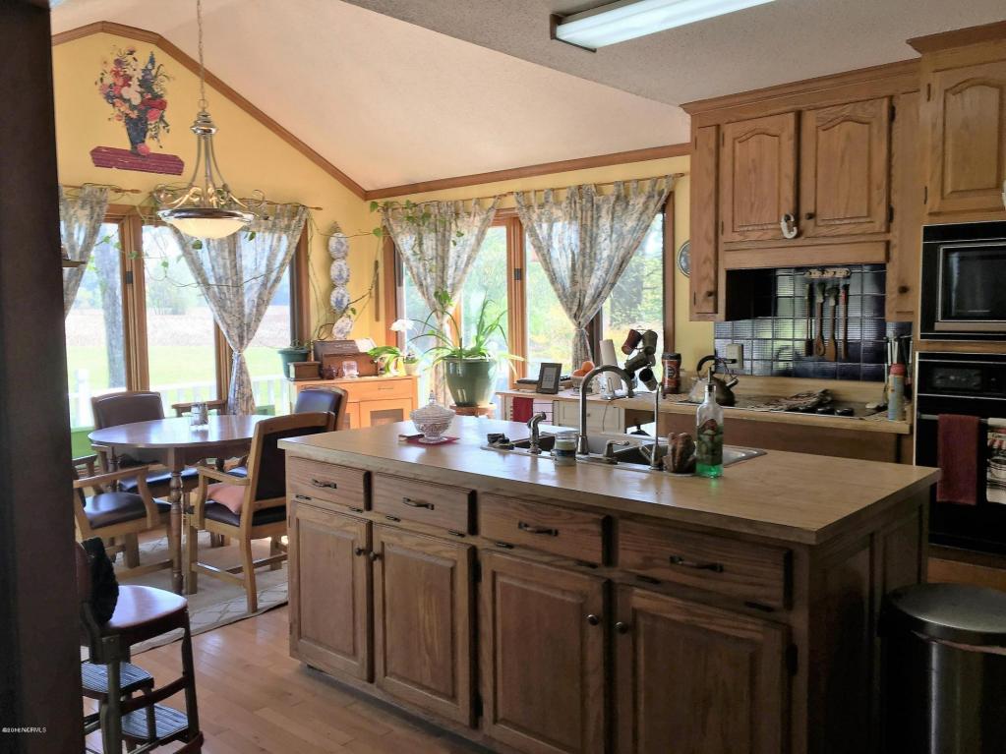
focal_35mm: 29
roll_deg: -1.0
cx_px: 503
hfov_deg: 61.7
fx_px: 843
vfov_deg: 48.2
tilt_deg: -3.3
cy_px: 377
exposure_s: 1/60
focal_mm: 4.15
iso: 25
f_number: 2.2
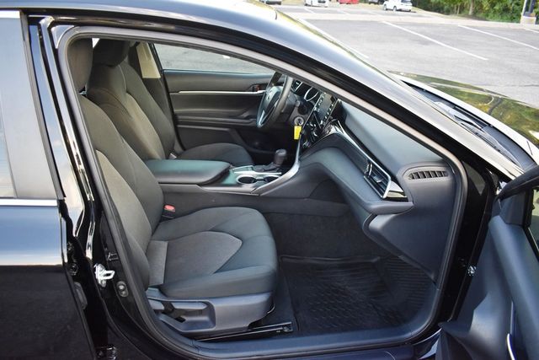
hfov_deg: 67.4
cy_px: 180
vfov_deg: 48.0
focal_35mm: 27
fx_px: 404
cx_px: 270
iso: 800
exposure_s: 1/160
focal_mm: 18
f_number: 3.5
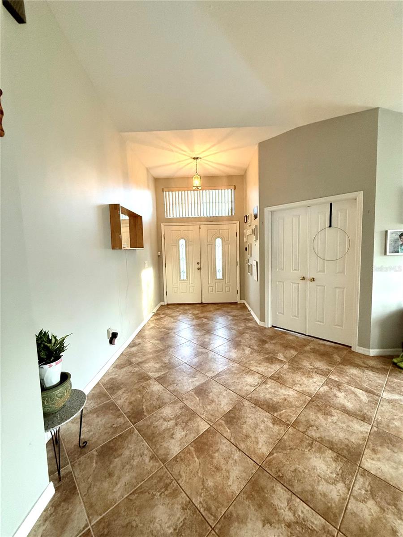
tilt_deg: -4.2
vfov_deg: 102.1
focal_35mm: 14
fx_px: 217
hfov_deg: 85.7
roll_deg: +1.2
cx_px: 202
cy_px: 268
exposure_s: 1/120
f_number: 2.2
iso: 640
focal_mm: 2.22
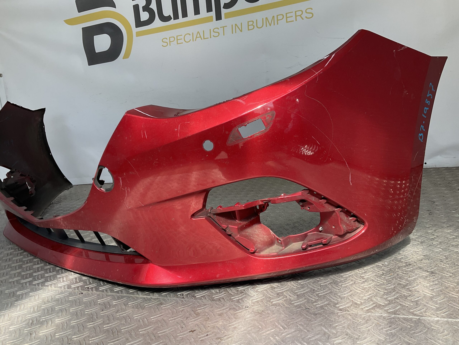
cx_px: 230
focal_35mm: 29
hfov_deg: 61.7
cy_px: 172
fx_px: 385
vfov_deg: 48.2
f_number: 1.8
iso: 16
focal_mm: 3
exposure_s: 1/280
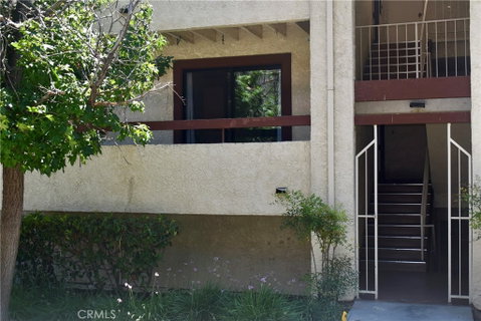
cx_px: 240
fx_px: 642
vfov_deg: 28.1
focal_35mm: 48
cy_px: 160
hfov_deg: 41.1
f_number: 6.3
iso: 100
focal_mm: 32
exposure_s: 1/200
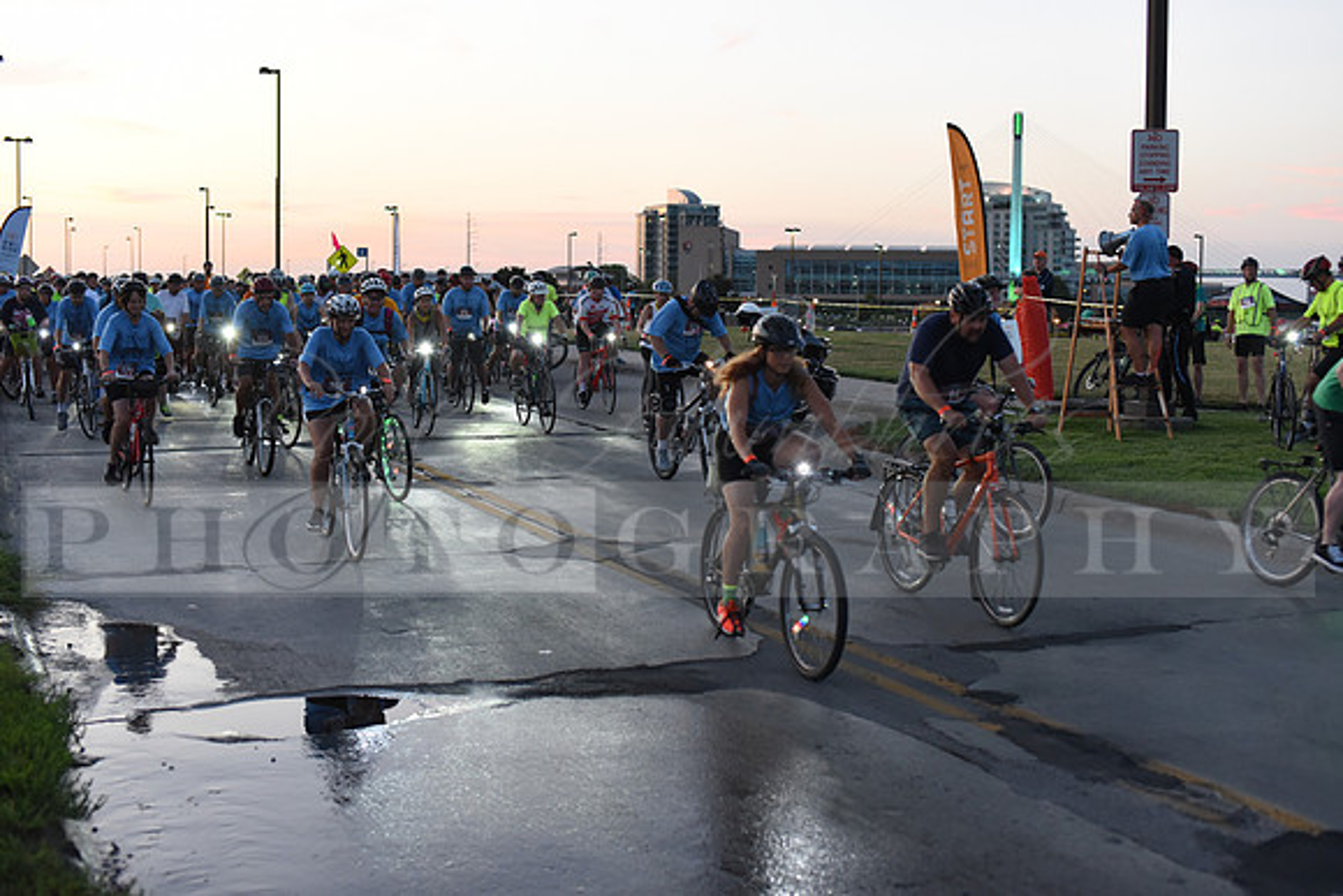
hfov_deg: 39.6
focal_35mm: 50
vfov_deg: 27.0
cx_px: 672
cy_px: 448
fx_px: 1866
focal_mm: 50
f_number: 2.8
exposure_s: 1/400
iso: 2500
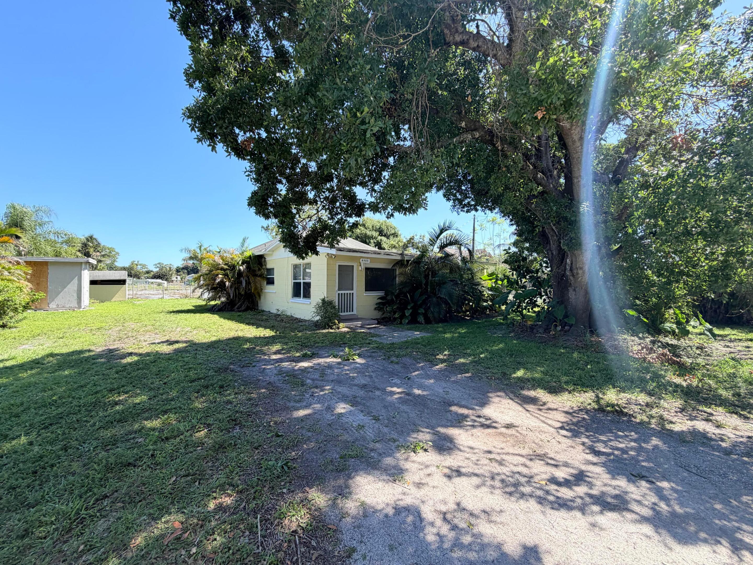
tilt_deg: +0.4
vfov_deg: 85.7
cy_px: 282
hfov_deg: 102.1
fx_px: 305
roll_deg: -0.1
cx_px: 376
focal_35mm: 14
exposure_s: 1/502
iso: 40
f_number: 2.2
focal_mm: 2.22
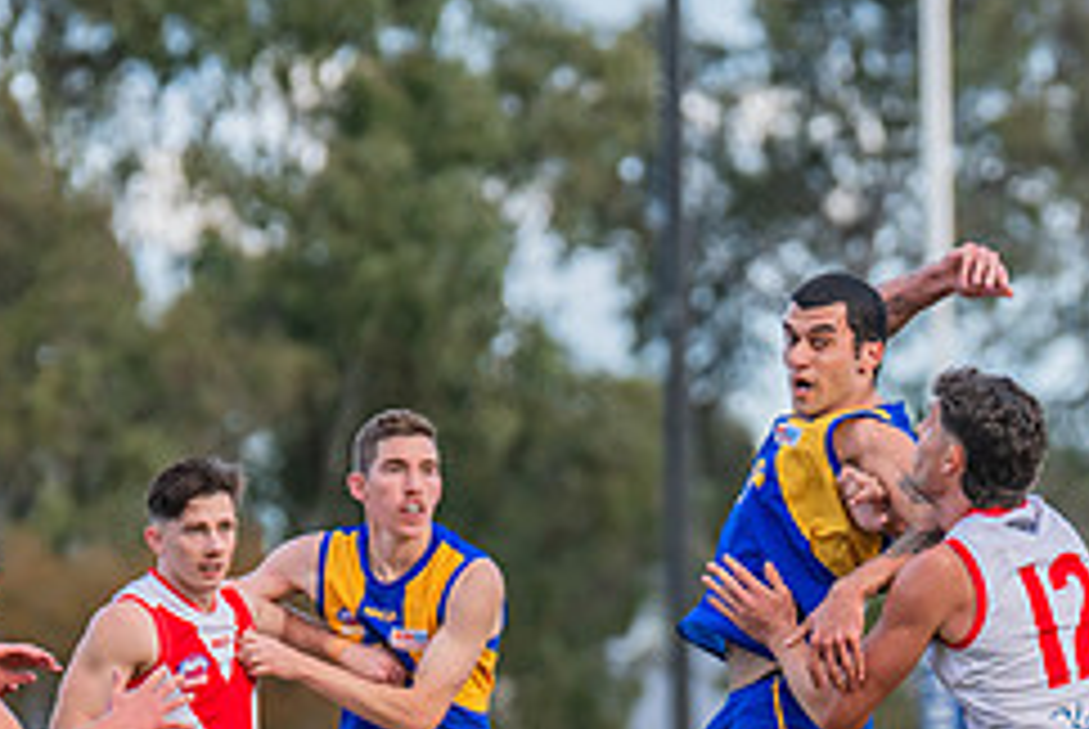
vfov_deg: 2.0
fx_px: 21019
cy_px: 560
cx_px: 914
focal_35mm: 694
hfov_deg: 3.0
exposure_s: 1/1250
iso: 800
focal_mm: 290
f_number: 6.3
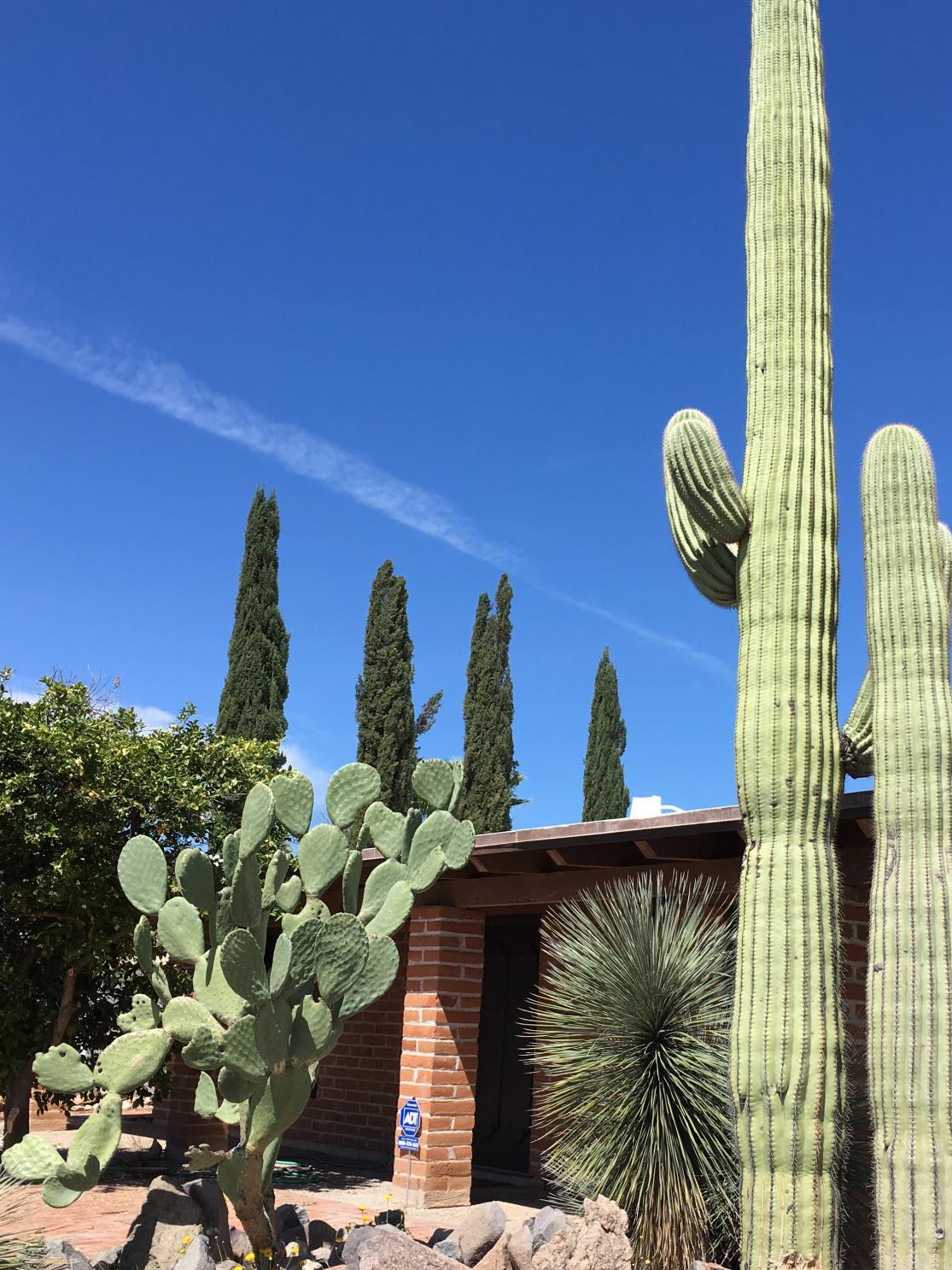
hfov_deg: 36.6
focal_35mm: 39
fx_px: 1430
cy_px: 729
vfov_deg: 47.7
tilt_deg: +10.6
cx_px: 585
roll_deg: -2.4
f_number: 2.2
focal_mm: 4.15
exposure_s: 1/1508
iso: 25
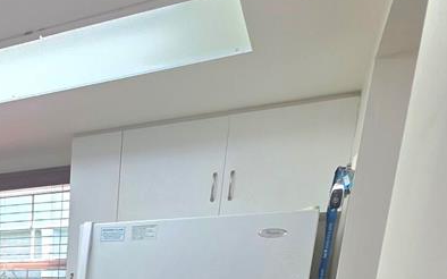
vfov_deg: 23.7
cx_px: -42
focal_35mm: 42
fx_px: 512
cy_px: 428
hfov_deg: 39.0
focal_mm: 2.2
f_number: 1.9
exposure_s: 1/120
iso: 50
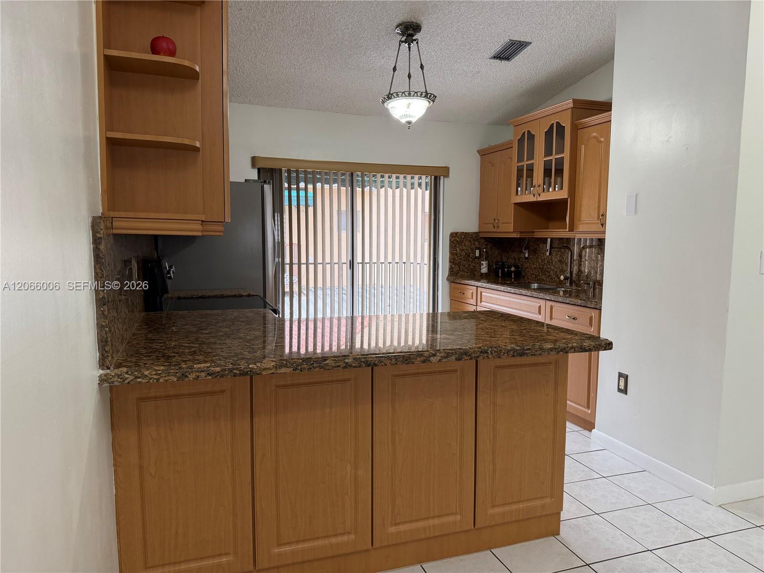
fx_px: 530
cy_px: 286
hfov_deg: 71.6
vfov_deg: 56.8
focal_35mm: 24
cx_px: 382
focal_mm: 6.76
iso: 250
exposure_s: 1/120
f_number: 1.78
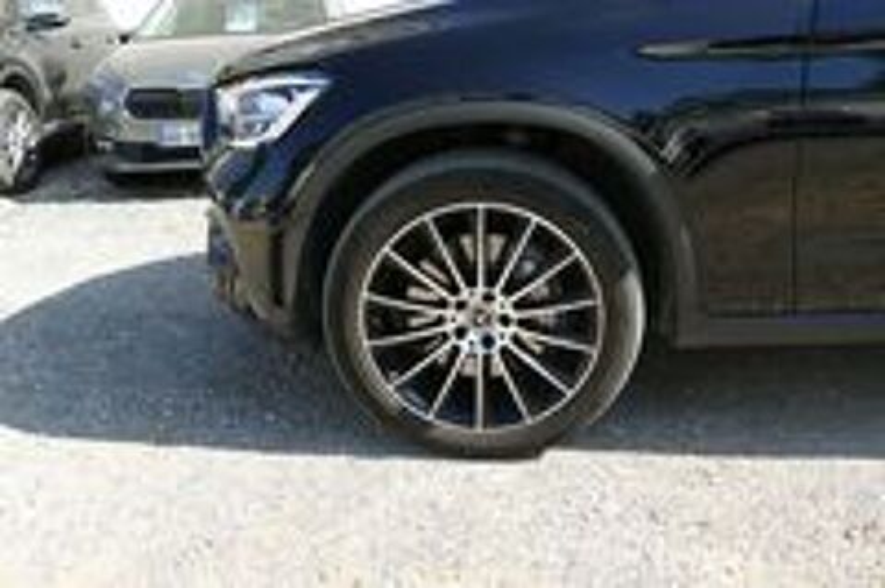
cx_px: 442
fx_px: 810
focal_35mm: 33
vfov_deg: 39.9
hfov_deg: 57.3
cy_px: 294
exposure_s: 1/640
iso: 125
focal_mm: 11.86
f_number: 3
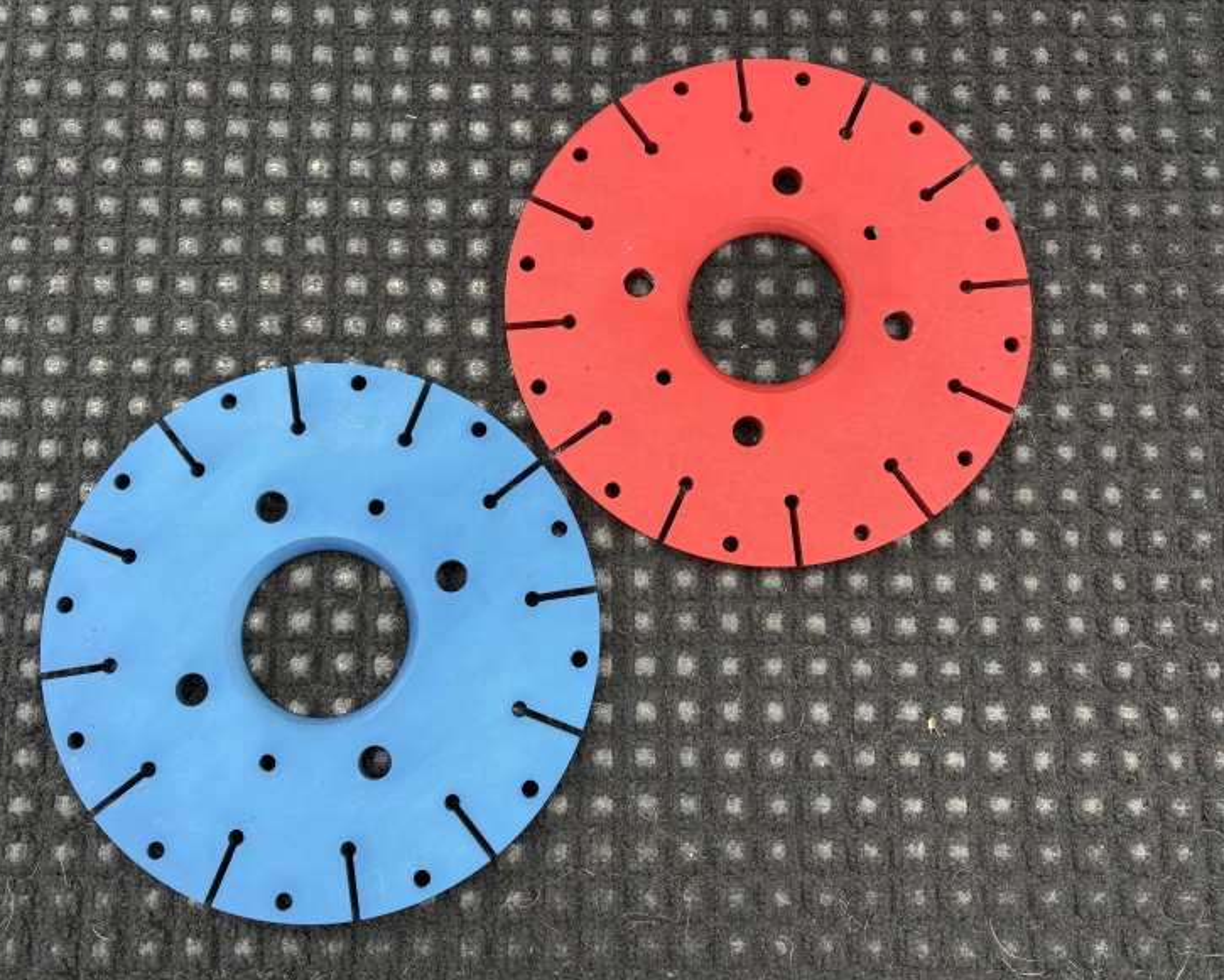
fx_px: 1014
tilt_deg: -81.0
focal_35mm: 28
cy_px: 504
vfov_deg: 51.5
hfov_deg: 62.2
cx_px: 594
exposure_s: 1/121
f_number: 1.6
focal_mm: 5.96
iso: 80
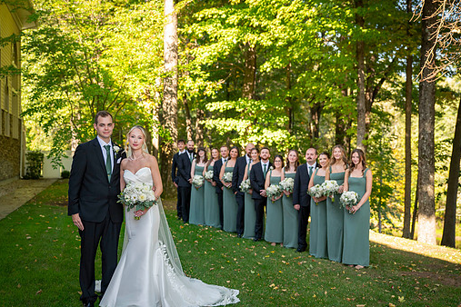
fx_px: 679
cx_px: 233
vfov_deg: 25.5
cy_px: 163
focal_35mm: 53
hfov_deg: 37.5
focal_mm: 46
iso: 400
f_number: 2.8
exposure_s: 1/640
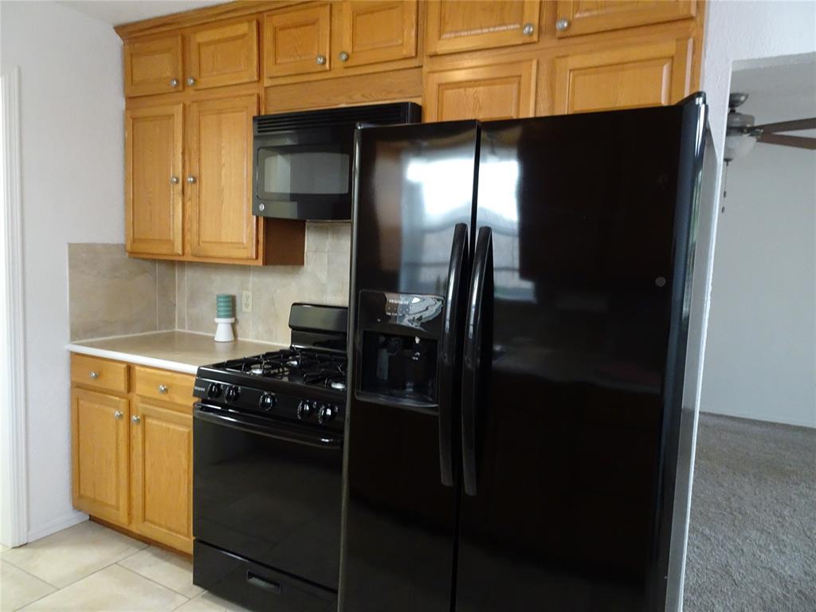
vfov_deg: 56.8
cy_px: 306
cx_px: 408
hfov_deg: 71.6
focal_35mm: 24
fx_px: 566
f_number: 3.5
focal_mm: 4.1
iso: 640
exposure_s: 1/30
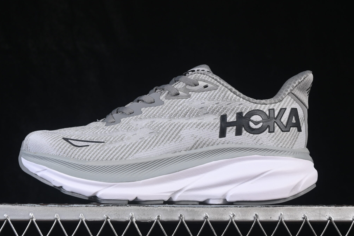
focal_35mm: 95
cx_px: 169
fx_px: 934
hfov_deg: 21.5
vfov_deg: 14.4
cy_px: 111
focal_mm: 50
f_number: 8
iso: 160
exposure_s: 1/80
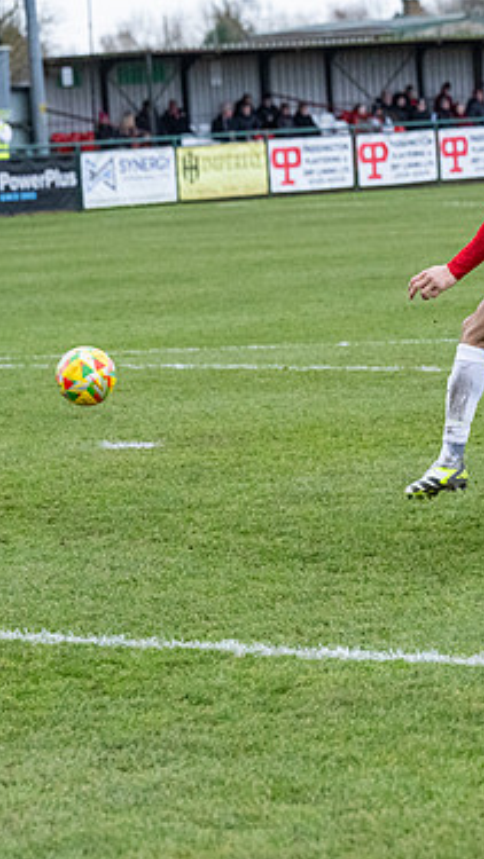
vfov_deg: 12.1
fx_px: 4060
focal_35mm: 178
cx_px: 537
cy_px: 489
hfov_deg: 6.8
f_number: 4
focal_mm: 89
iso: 4000
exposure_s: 1/1250
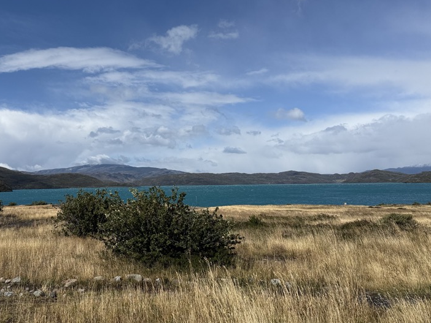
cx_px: 150
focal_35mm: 35
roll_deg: +0.9
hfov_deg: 51.8
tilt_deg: +2.8
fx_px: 436
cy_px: 161
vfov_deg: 40.7
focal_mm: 6.76
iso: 80
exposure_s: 1/10309
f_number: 1.78
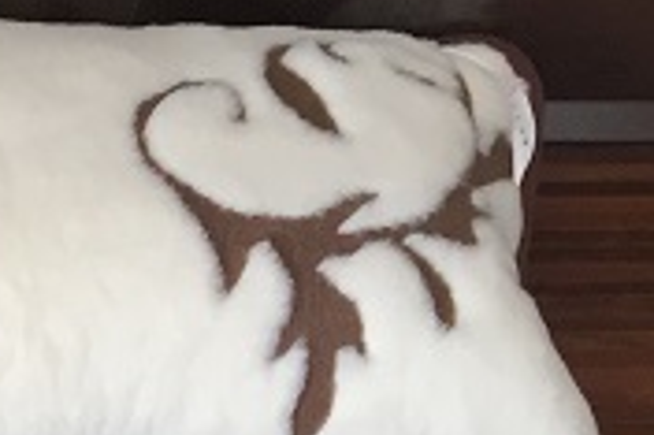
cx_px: -531
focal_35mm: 137
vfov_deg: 9.3
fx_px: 2486
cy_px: 907
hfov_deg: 13.4
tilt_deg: -55.6
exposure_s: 1/33
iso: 40
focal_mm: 4.15
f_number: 2.2
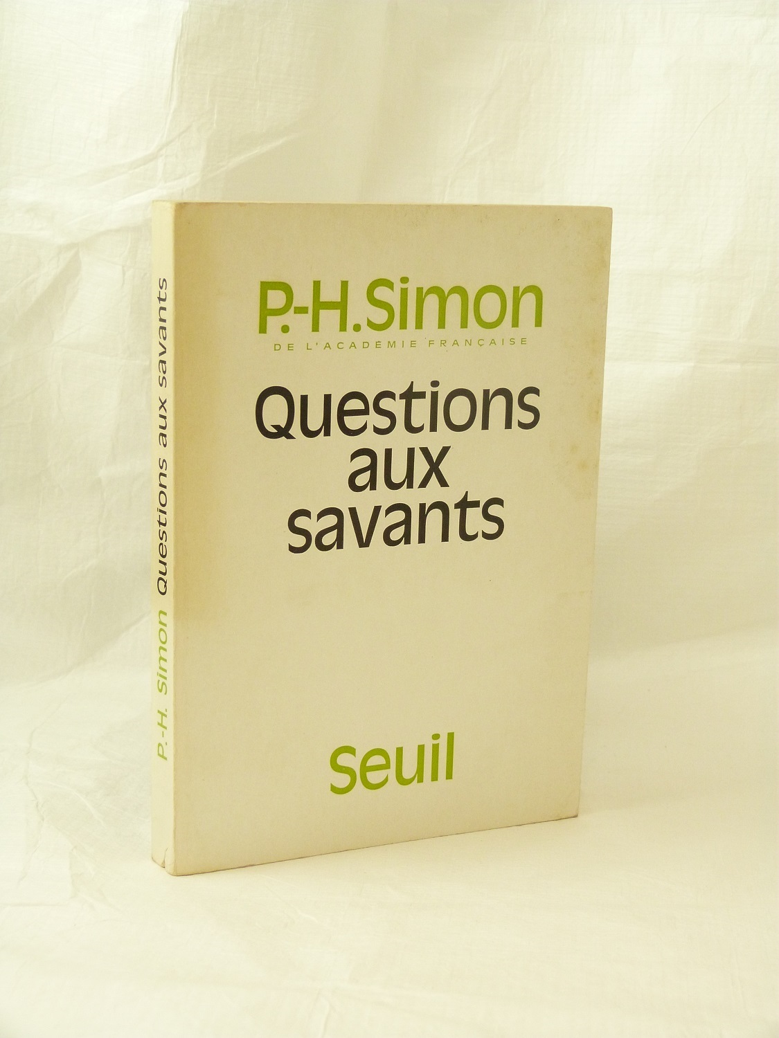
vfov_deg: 31.2
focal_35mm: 62
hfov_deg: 23.7
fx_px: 1860
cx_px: 390
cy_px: 519
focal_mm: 11
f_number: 3.3
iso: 400
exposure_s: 1/60
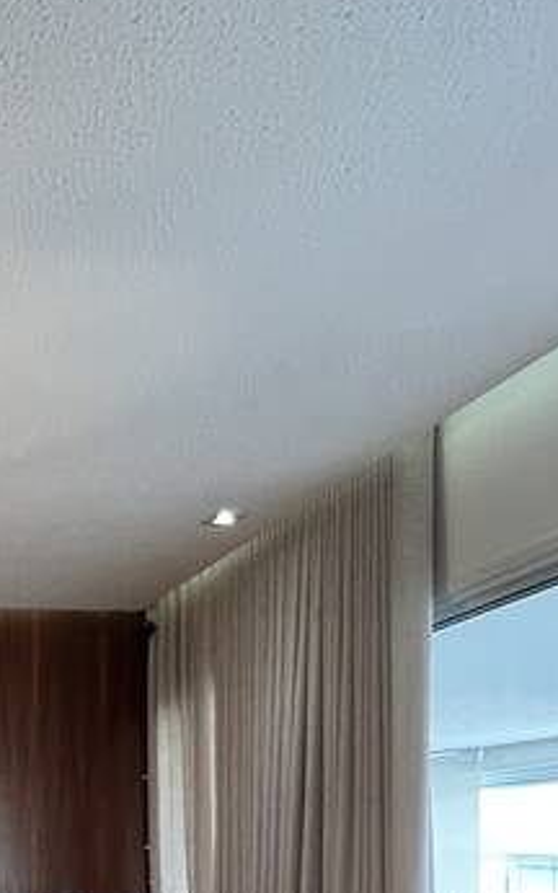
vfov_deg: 39.3
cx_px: -369
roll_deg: +0.0
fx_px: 1047
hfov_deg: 22.1
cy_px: 942
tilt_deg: -1.1
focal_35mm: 43
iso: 200
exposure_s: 1/99
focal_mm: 1.57
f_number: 1.8
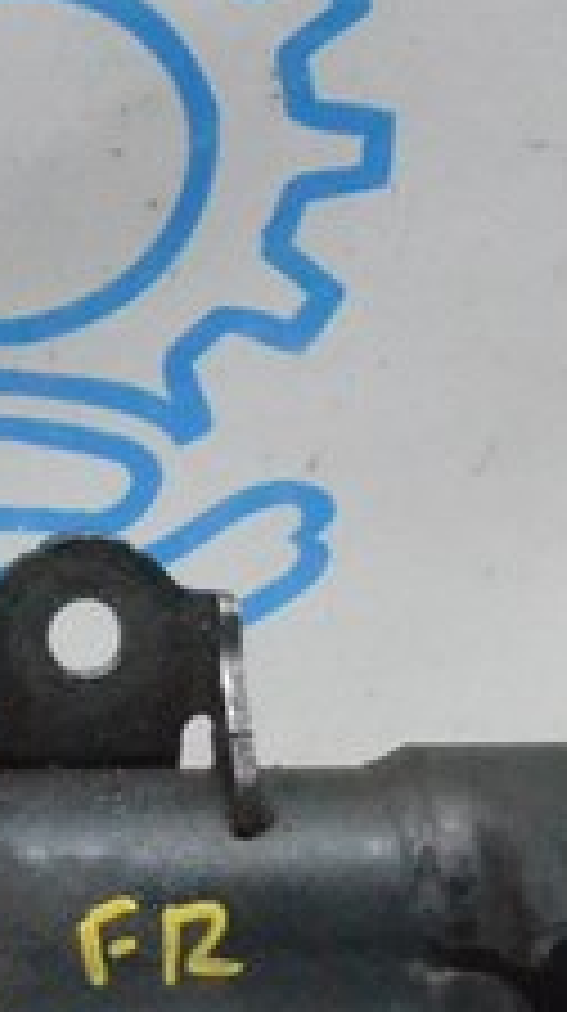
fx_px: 6142
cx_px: -490
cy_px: 506
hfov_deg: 5.2
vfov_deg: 9.4
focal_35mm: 229
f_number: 11
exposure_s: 1/100
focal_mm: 32
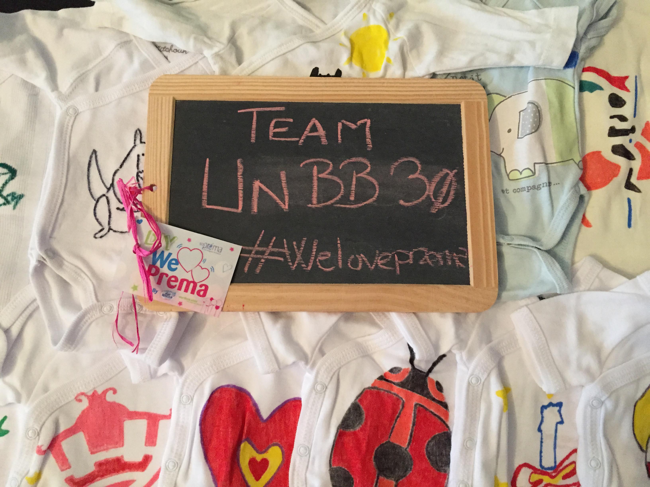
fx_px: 545
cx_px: 325
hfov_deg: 61.7
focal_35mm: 29
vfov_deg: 48.2
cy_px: 244
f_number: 2.2
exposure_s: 1/17
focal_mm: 4.15
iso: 320
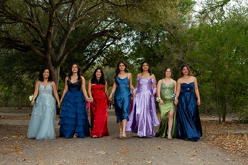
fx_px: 358
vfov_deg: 26.0
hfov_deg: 38.2
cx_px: 124
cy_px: 82
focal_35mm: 52
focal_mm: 35
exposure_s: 1/200
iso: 250
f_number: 3.2
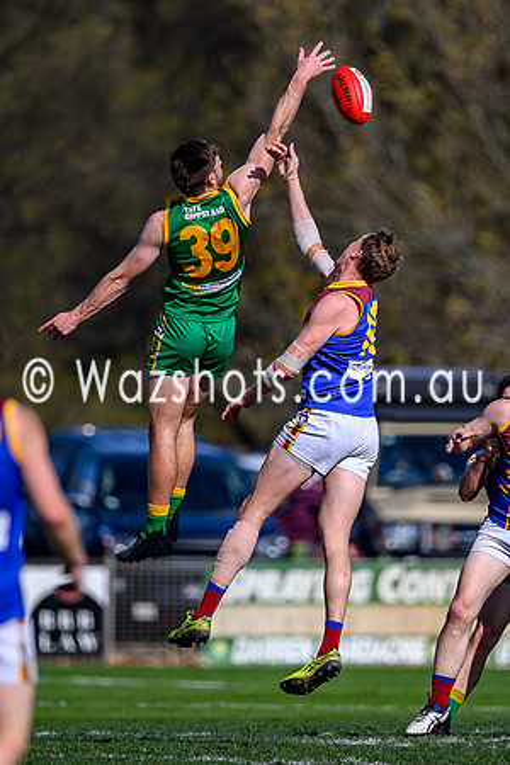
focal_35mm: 915
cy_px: 397
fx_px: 19442
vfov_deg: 2.3
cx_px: 308
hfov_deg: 1.5
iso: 110
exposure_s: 1/2000
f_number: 4
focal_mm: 500
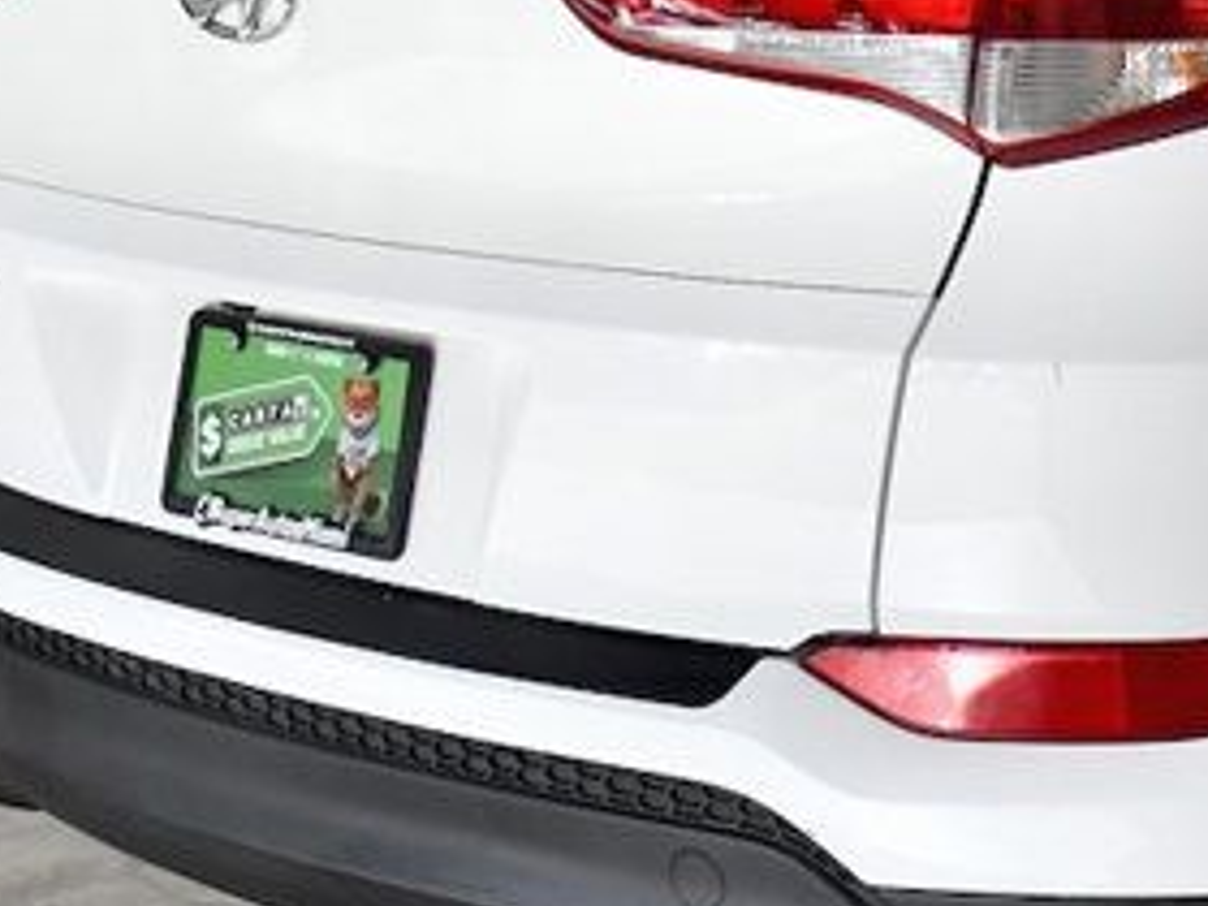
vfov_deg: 10.8
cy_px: 145
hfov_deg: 13.8
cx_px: 1622
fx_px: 4781
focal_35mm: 137
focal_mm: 26
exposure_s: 1/2000
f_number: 4
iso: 1250
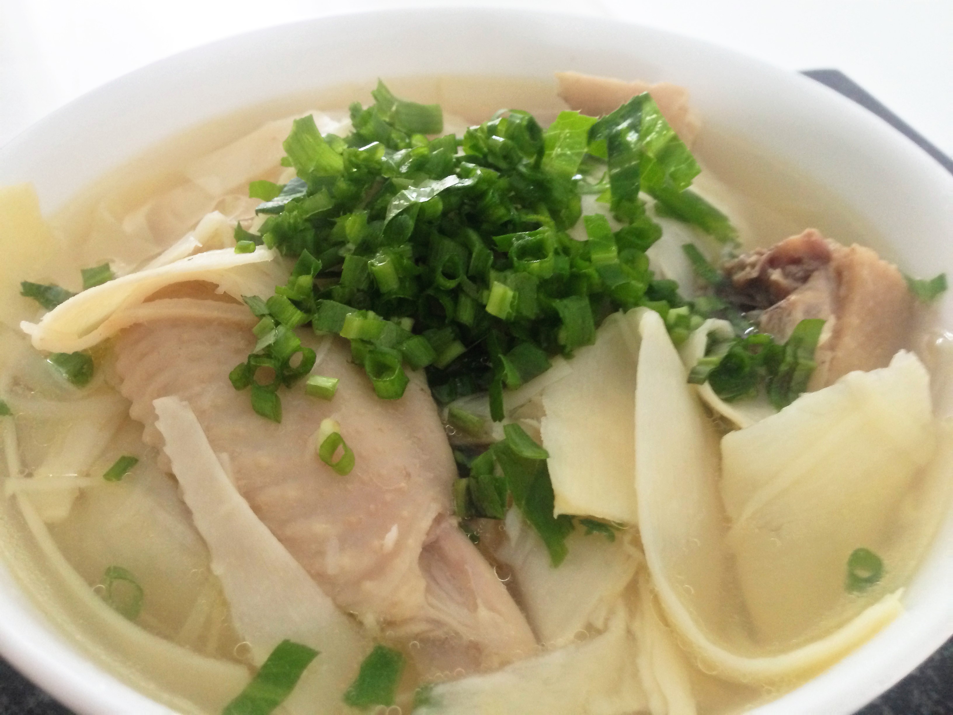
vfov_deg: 42.9
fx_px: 909
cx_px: 476
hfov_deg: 55.4
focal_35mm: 33
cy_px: 358
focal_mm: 4.12
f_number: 2.4
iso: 200
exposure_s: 1/20
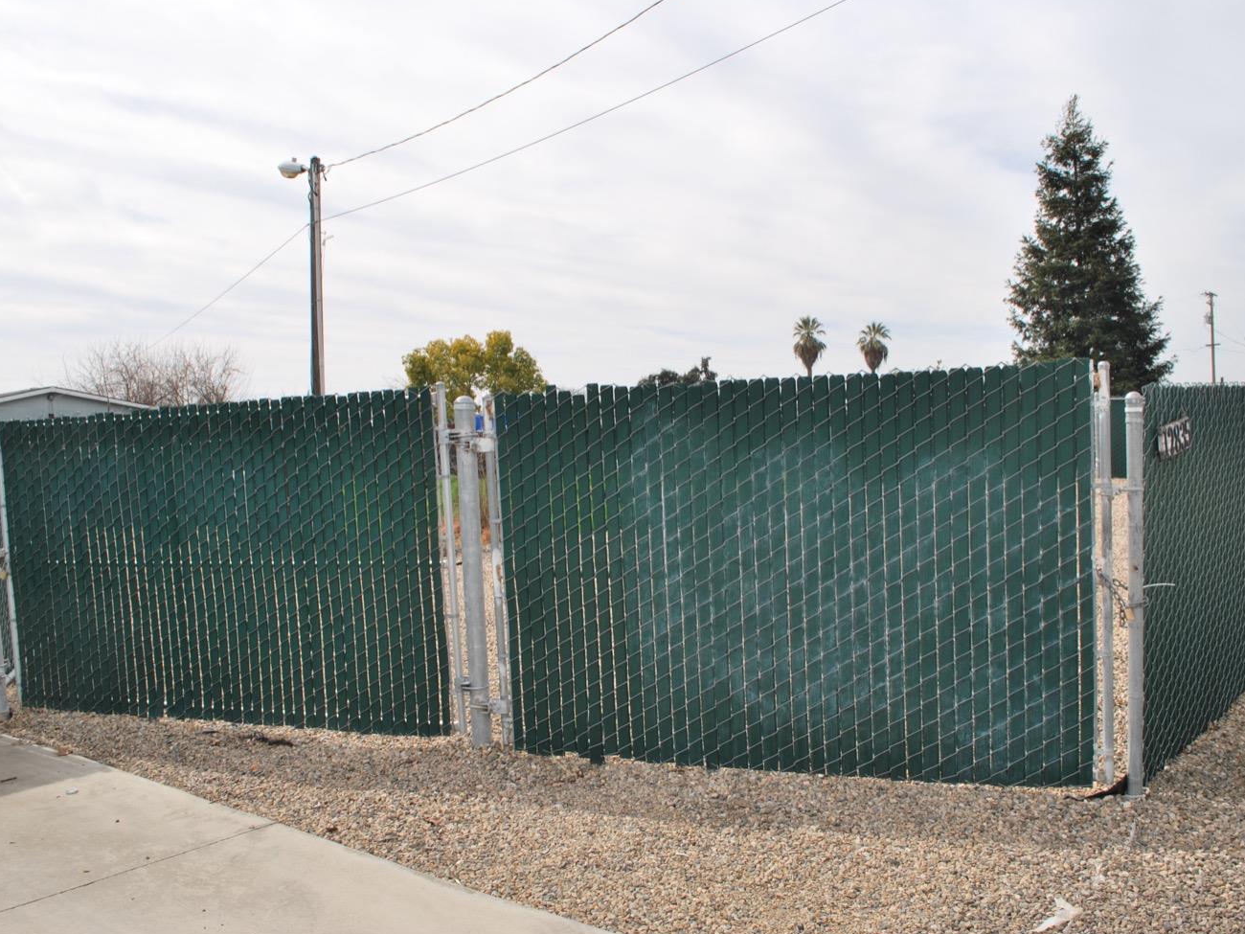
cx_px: 622
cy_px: 470
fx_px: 1079
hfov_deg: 60.0
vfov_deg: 46.8
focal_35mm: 30
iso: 100
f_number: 8
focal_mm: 18
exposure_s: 1/200
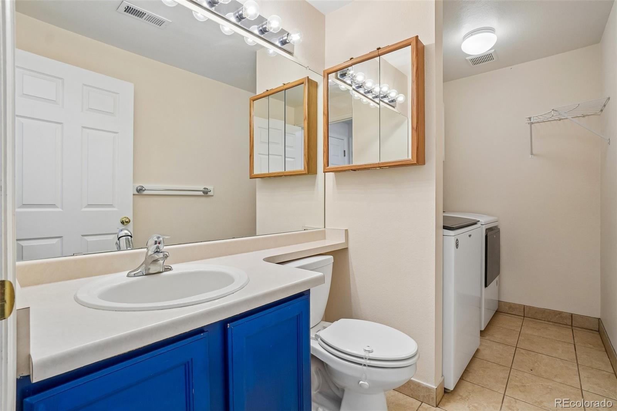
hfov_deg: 100.4
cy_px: 206
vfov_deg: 77.3
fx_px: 257
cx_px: 308
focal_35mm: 15
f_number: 8
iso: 400
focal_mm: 10
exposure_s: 1/30
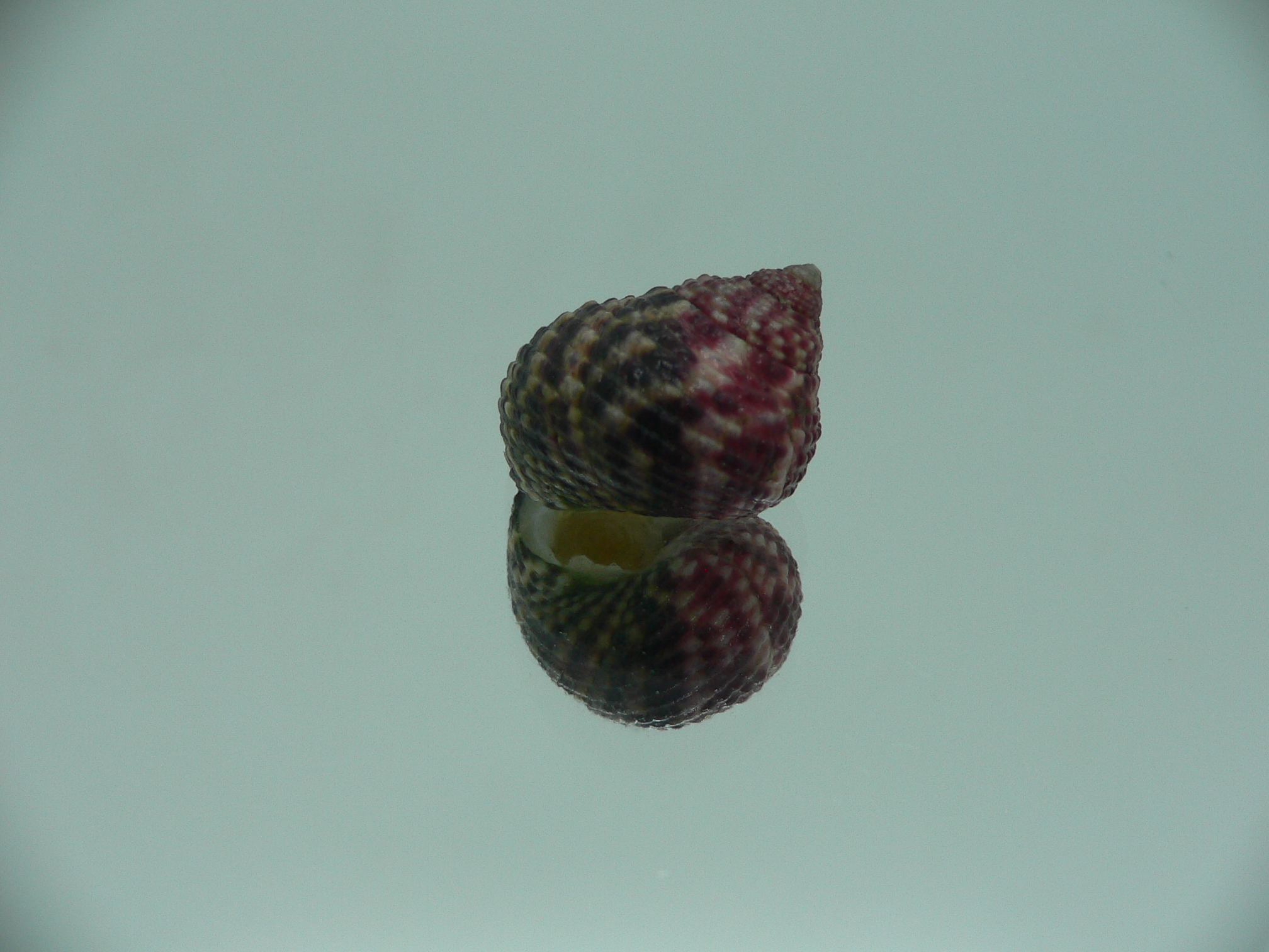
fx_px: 1283
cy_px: 476
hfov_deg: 52.6
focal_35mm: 35
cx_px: 634
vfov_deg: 40.7
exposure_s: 1/60
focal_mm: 4.6
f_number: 2.8
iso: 80
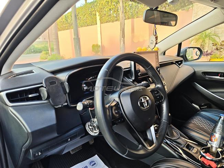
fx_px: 149
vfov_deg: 58.9
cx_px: 112
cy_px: 84
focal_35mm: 23
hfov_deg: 73.9
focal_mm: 6.55
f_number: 1.62
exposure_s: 1/245
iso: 400
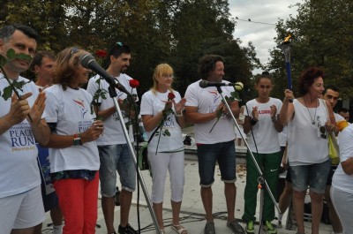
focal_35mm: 27
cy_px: 117
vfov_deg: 47.7
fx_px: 264
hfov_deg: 67.5
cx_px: 176
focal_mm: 18
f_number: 11
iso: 800
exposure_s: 1/500
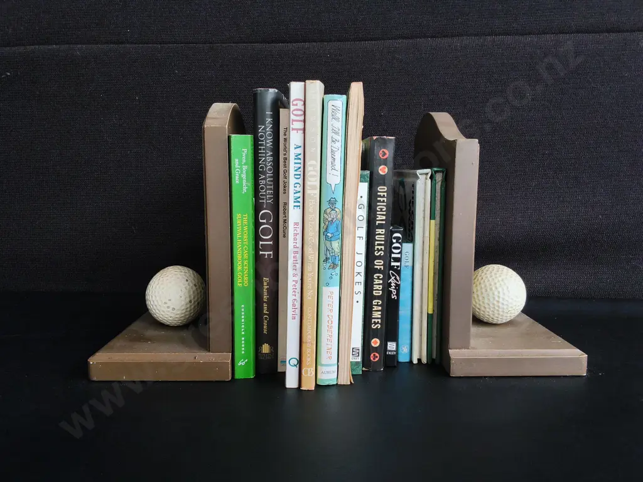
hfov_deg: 65.3
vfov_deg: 51.4
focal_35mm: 27
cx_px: 322
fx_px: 502
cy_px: 241
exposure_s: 1/120
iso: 100
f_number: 2
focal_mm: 2.87
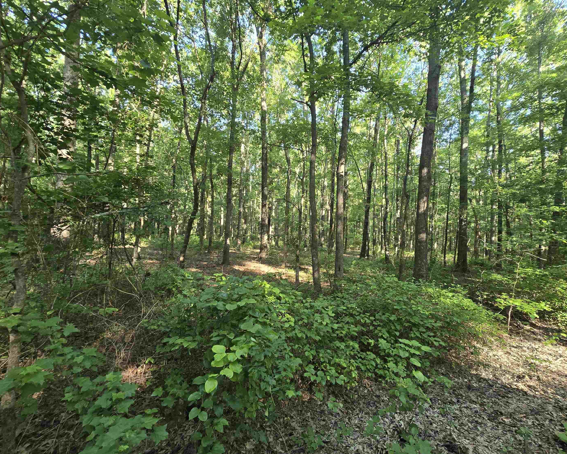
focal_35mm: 14
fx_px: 235
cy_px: 231
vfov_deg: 88.0
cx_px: 304
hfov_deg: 100.5
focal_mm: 2.2
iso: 100
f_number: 2.2
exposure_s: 1/60
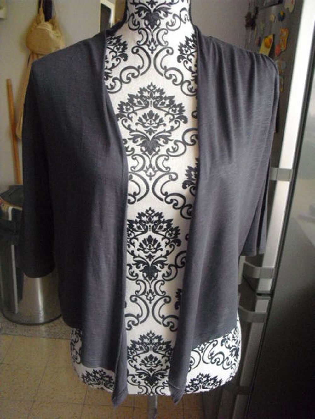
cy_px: 210
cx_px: 158
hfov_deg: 39.7
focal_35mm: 36
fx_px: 437
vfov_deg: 51.4
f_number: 3.1
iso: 800
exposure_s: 1/30
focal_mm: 6.3
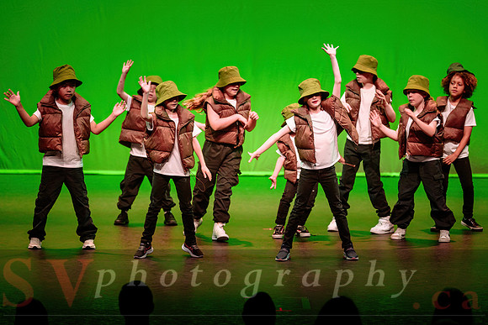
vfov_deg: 8.5
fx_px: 2202
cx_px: 269
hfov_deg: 12.6
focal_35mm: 162
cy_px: 146
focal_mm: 145
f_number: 2.8
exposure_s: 1/320
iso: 1250
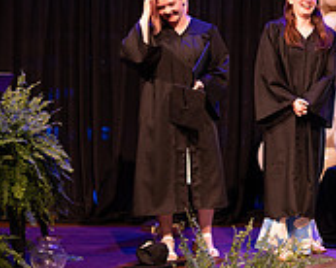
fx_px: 1003
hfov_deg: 17.2
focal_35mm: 101
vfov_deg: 15.0
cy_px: 26
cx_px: 497
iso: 1600
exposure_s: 1/200
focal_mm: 32
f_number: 4
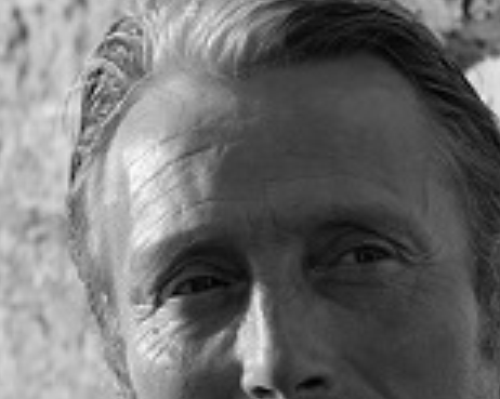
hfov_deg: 10.5
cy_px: 464
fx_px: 2706
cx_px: 370
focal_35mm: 183
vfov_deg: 8.4
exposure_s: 1/1000
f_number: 9
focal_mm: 75
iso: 800
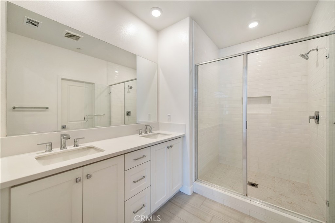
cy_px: 112
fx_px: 130
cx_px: 168
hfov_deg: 104.3
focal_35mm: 14
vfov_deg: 81.1
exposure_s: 1/250
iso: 400
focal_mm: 14
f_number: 3.2
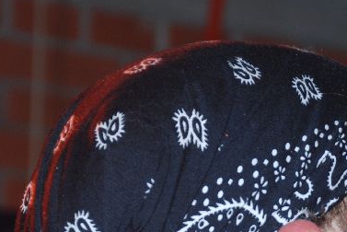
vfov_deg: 4.8
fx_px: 2749
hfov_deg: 7.2
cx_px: 332
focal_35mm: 285
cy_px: 238
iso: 200
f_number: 5.6
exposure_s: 1/60
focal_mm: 70
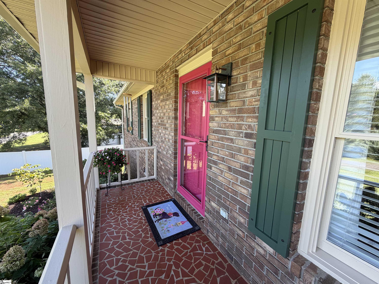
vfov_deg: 85.7
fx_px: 153
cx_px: 190
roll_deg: -1.7
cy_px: 142
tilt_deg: -8.5
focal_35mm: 14
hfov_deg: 102.1
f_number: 2.2
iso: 50
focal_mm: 2.22
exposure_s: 1/121
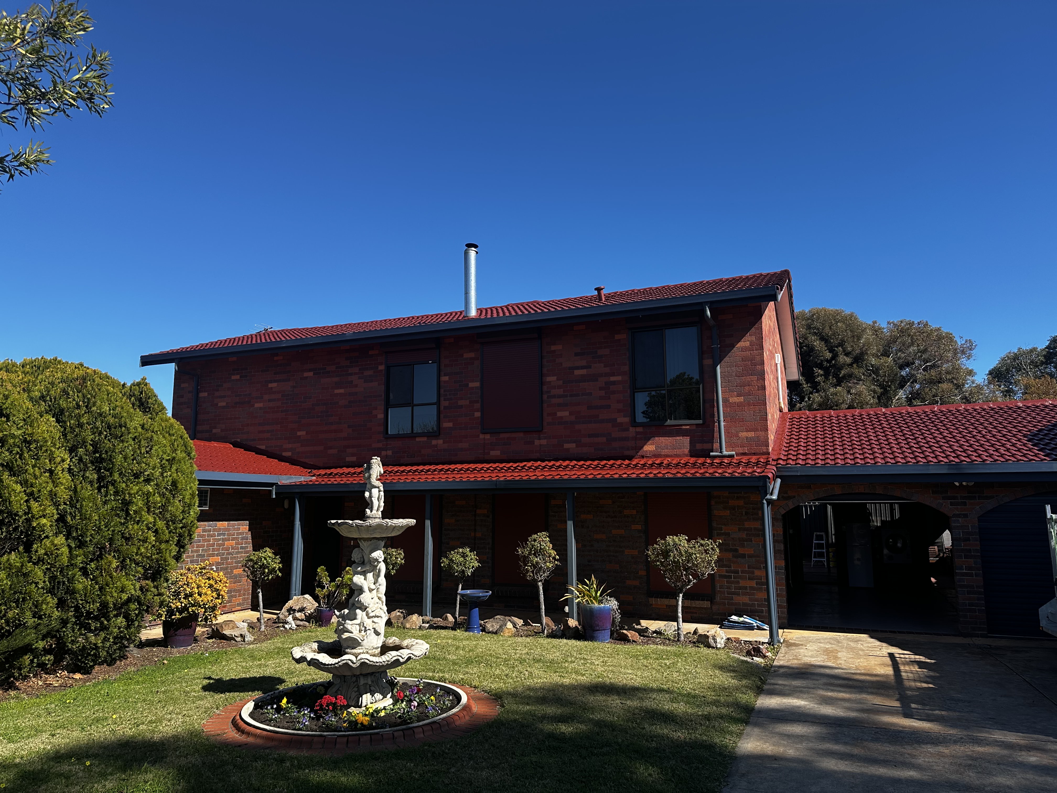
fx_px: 733
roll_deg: +0.1
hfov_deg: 71.6
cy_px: 396
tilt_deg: +7.9
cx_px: 528
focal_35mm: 24
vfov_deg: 56.8
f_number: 1.78
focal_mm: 6.86
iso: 80
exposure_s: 1/2353
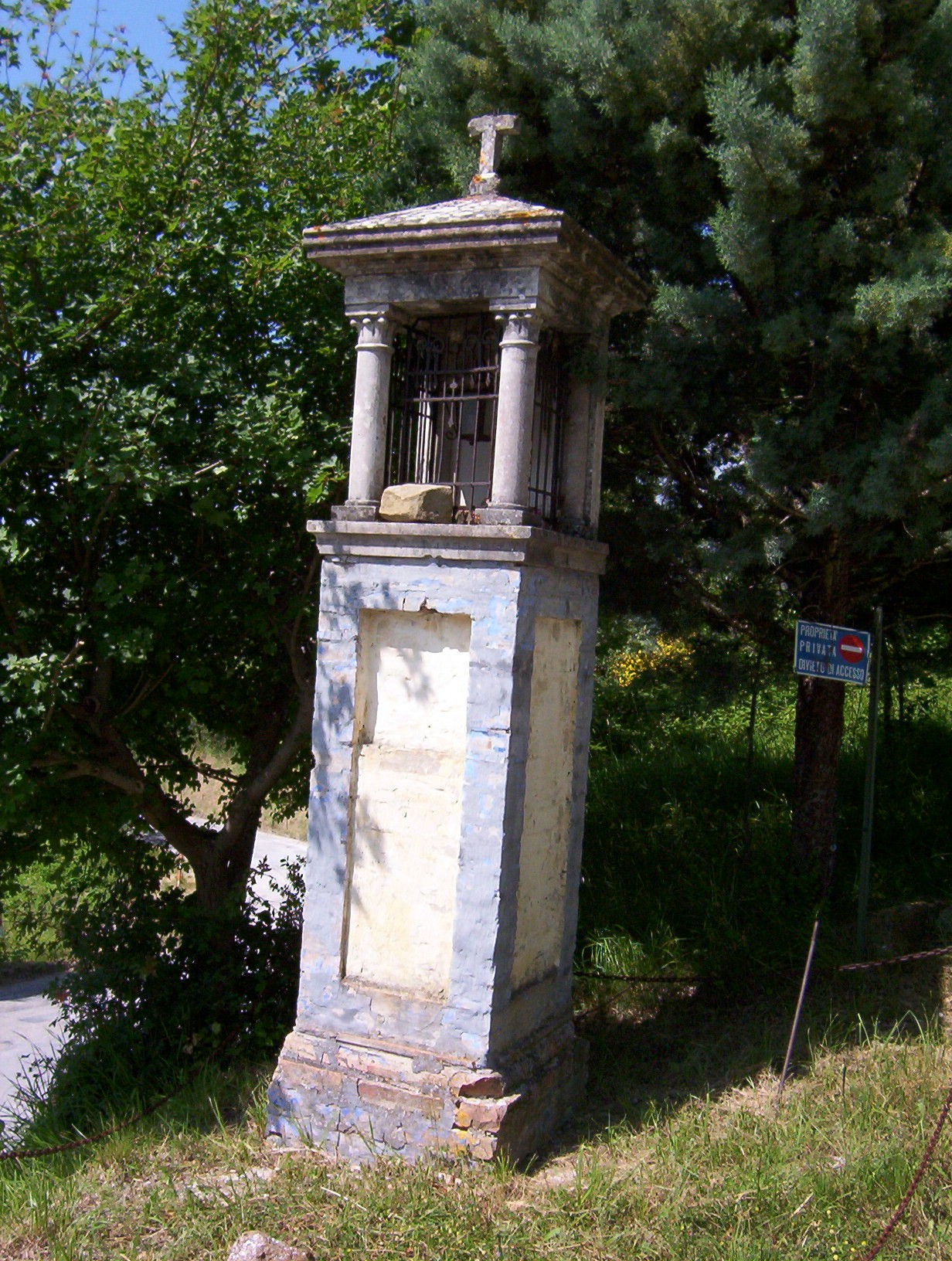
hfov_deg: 39.8
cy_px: 630
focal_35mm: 36
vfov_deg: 51.2
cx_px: 476
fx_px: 1315
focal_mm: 5.54
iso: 100
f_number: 5.24
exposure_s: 1/712
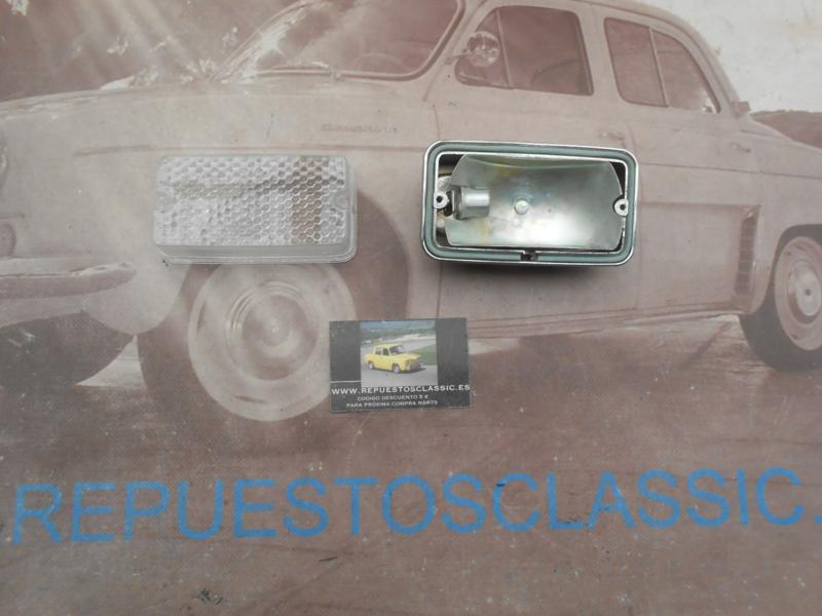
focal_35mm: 26
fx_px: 617
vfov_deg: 53.1
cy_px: 308
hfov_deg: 67.3
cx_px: 411
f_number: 3.5
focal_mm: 4.6
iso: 200
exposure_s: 1/30
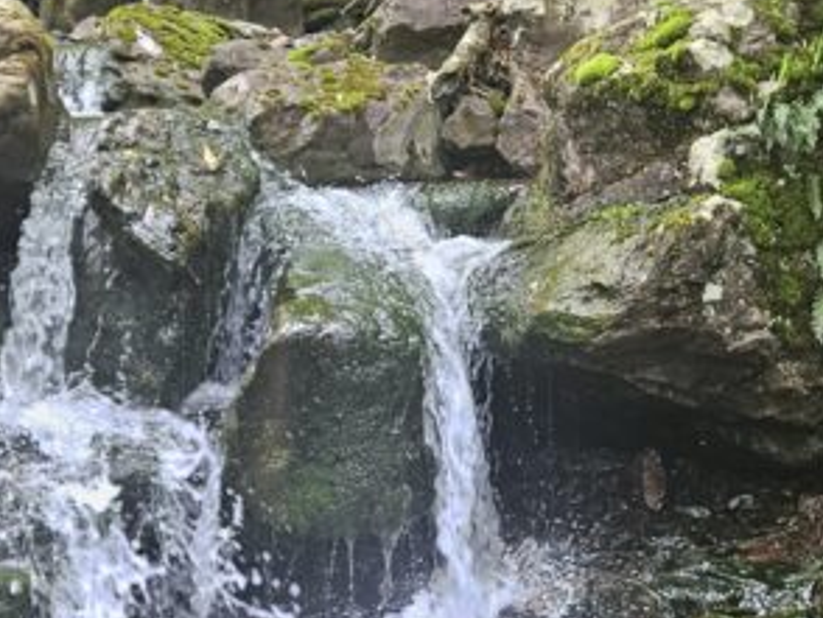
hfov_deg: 24.4
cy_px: 313
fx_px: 1904
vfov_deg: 18.5
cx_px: 378
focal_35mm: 80
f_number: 1.8
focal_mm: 5.4
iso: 125
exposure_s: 1/180
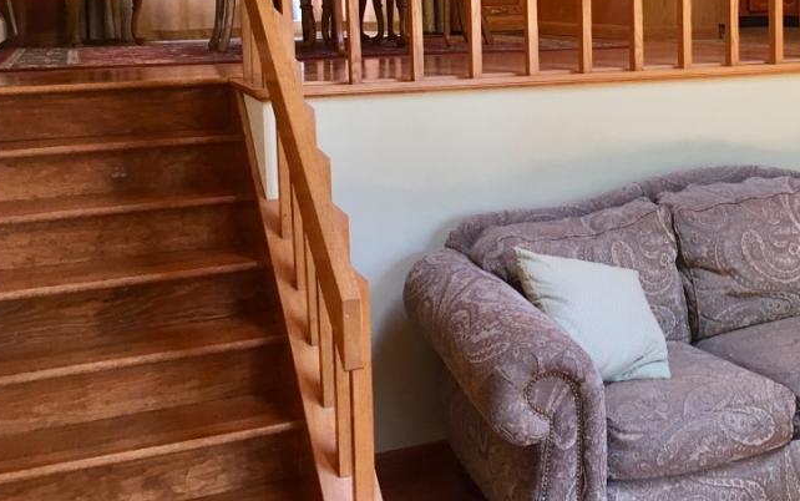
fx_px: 1069
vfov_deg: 25.9
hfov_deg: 39.9
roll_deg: +0.8
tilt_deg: -5.7
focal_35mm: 49
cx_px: 602
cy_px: 102
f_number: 2.2
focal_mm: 4.15
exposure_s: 1/30
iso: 80
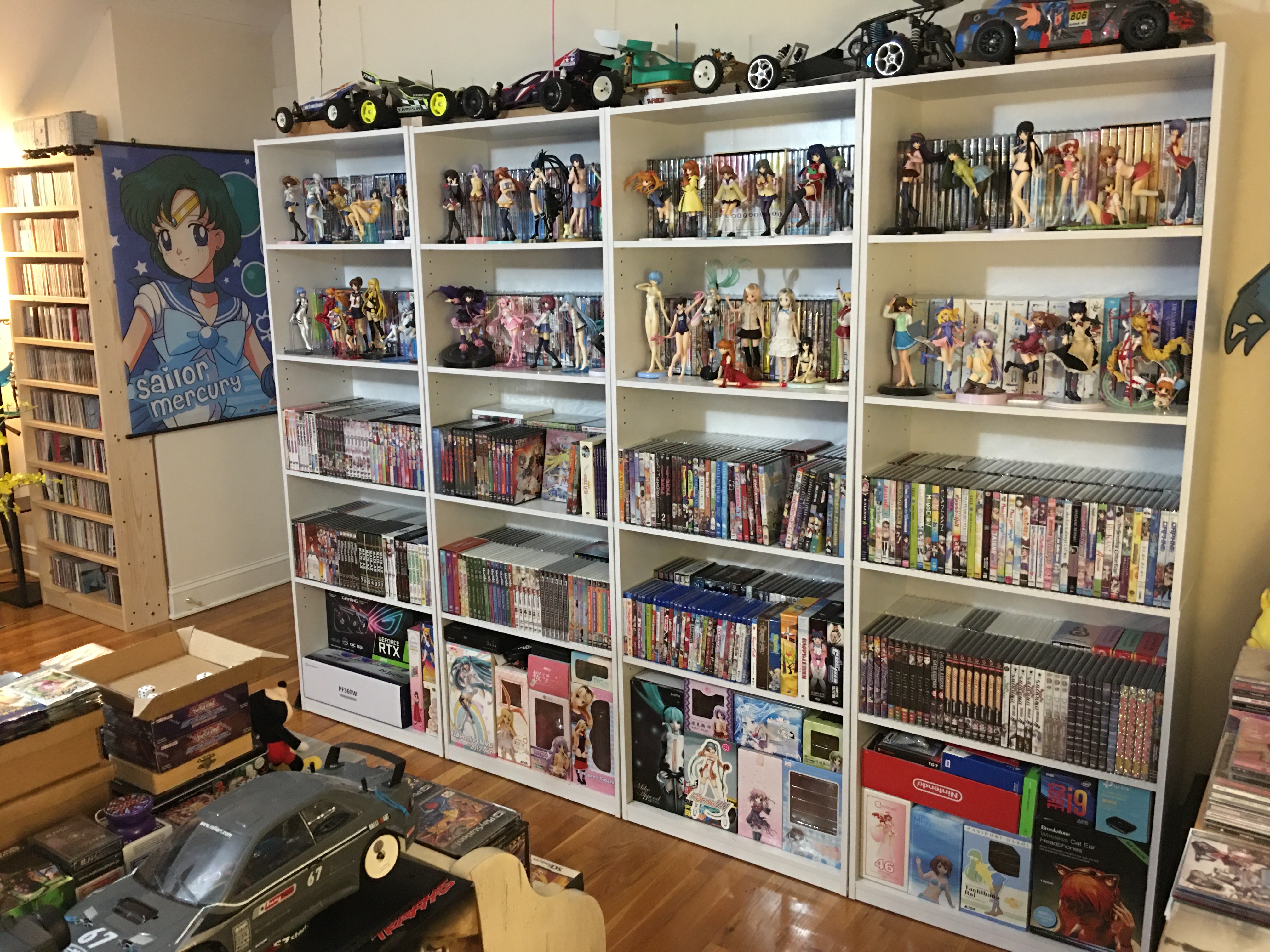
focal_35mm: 29
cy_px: 476
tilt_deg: -11.1
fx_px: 1064
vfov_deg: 48.2
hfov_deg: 61.7
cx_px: 635
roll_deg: +1.0
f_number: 2.2
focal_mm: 4.15
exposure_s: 1/4
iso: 80
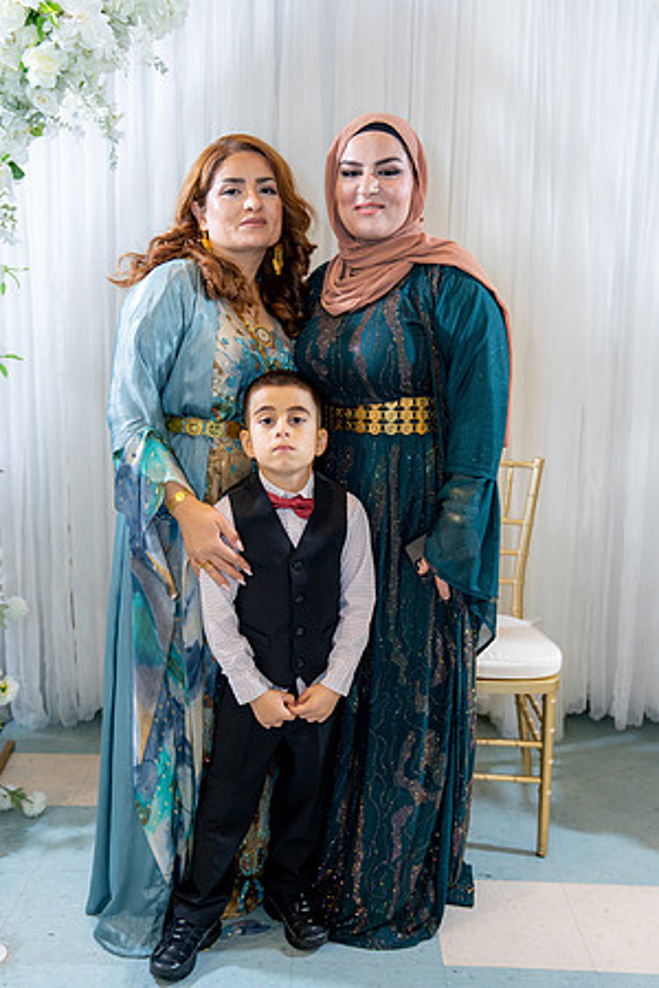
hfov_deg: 37.9
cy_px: 494
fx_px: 961
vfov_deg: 54.4
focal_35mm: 35
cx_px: 330
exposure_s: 1/160
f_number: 2.8
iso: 640
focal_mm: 35
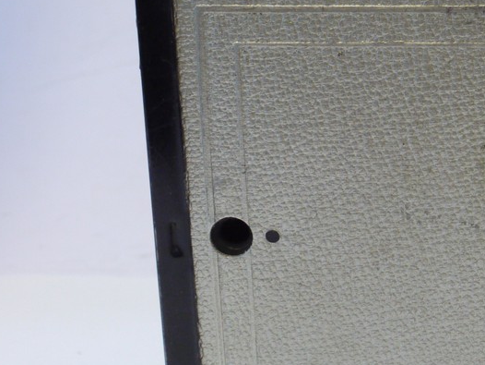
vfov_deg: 13.0
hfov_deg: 16.7
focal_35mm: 114
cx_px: 540
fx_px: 1598
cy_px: 171
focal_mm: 25
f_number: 8
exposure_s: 1/40
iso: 800
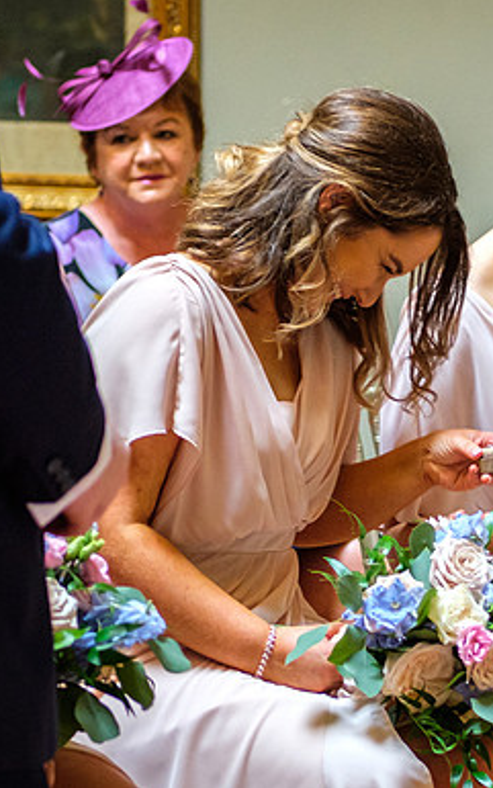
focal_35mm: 168
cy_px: 468
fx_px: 3608
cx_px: 481
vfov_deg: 12.5
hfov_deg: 7.8
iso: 2000
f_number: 2
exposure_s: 1/160
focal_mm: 50
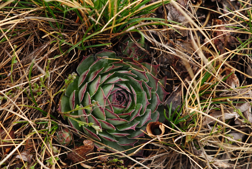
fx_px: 894
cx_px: 126
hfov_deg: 16.0
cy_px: 84
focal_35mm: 128
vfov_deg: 10.8
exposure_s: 1/100
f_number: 5.6
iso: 400
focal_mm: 85
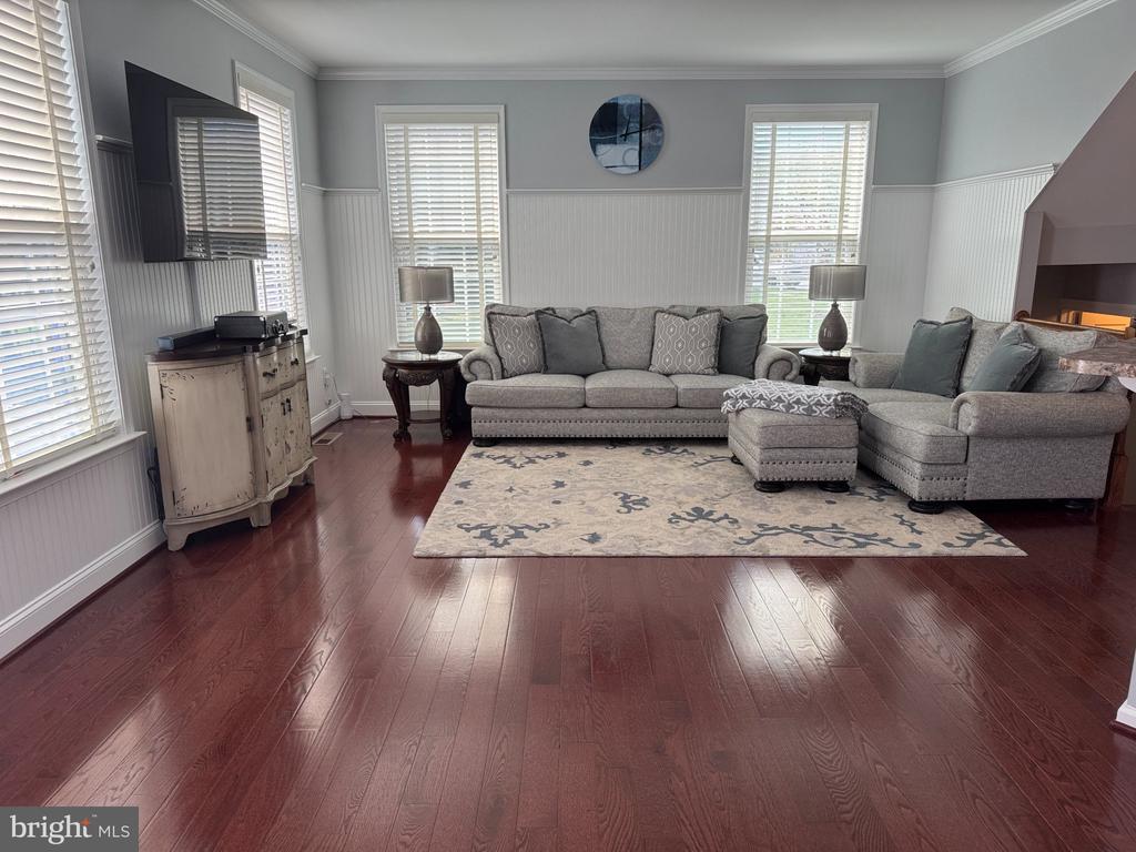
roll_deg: +0.4
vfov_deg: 56.8
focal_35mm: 24
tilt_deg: -13.4
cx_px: 568
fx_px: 788
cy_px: 426
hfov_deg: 71.6
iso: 80
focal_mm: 6.76
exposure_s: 1/174
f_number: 1.78
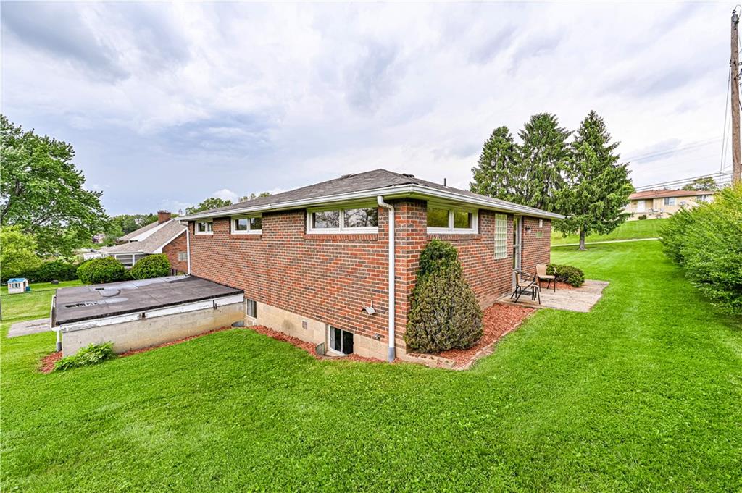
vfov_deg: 81.1
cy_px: 246
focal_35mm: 14
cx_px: 371
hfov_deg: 104.3
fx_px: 288
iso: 100
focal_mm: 14
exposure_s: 1/80
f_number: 8
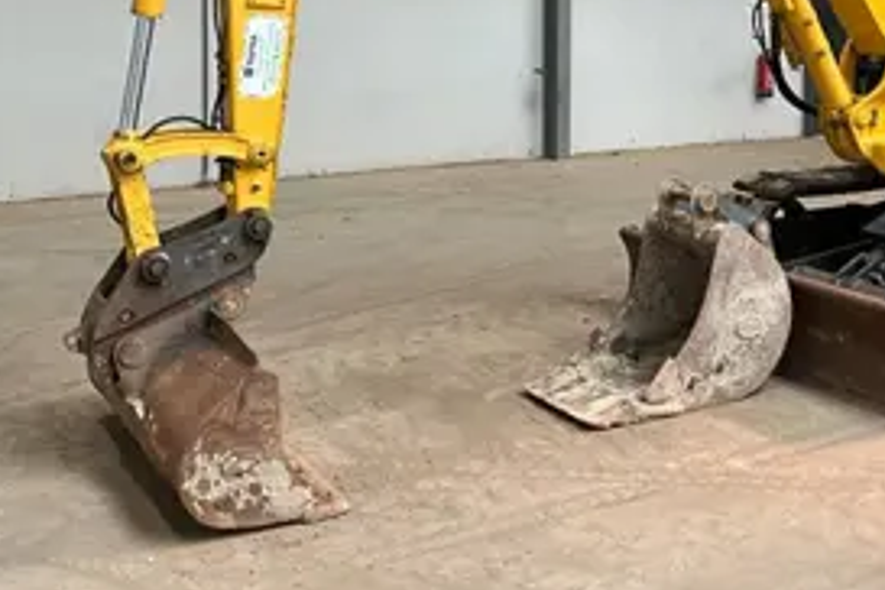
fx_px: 1303
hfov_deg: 36.3
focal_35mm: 53
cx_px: 703
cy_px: 26
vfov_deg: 24.6
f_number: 1.8
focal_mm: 3
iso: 80
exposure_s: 1/60
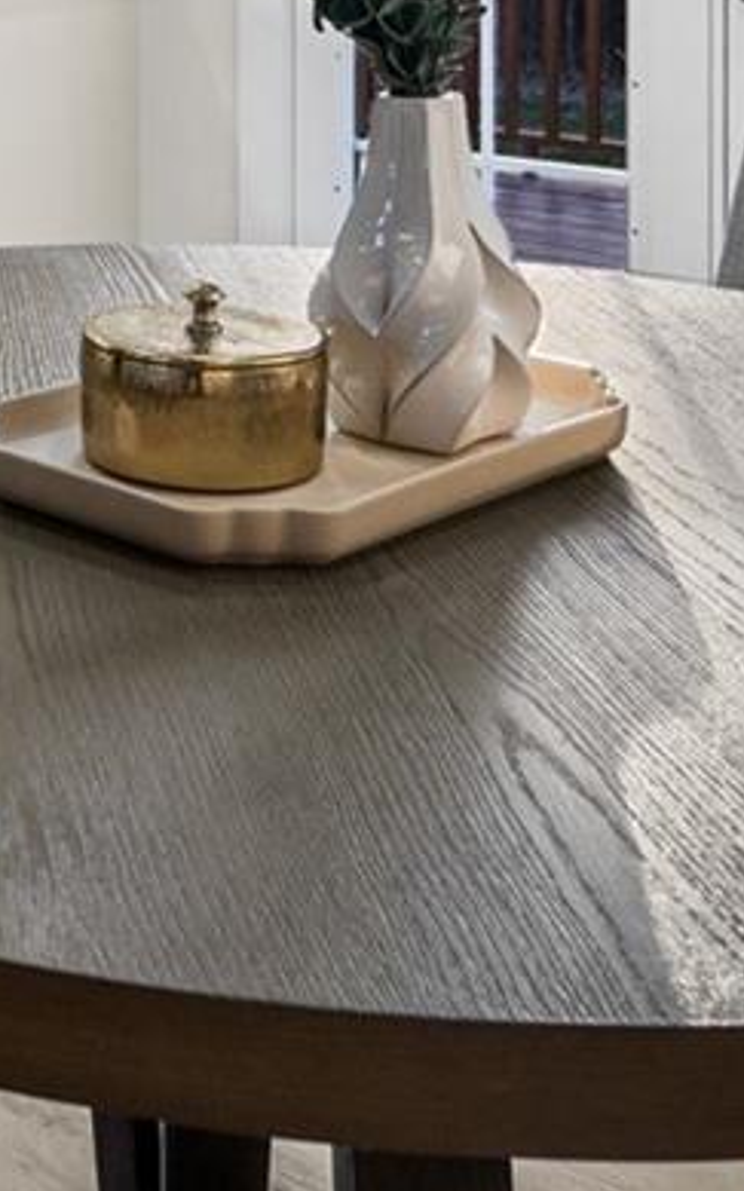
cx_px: -110
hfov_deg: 18.5
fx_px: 2174
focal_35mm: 67
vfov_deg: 26.9
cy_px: -257
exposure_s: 1/20
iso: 400
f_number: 8
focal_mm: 16
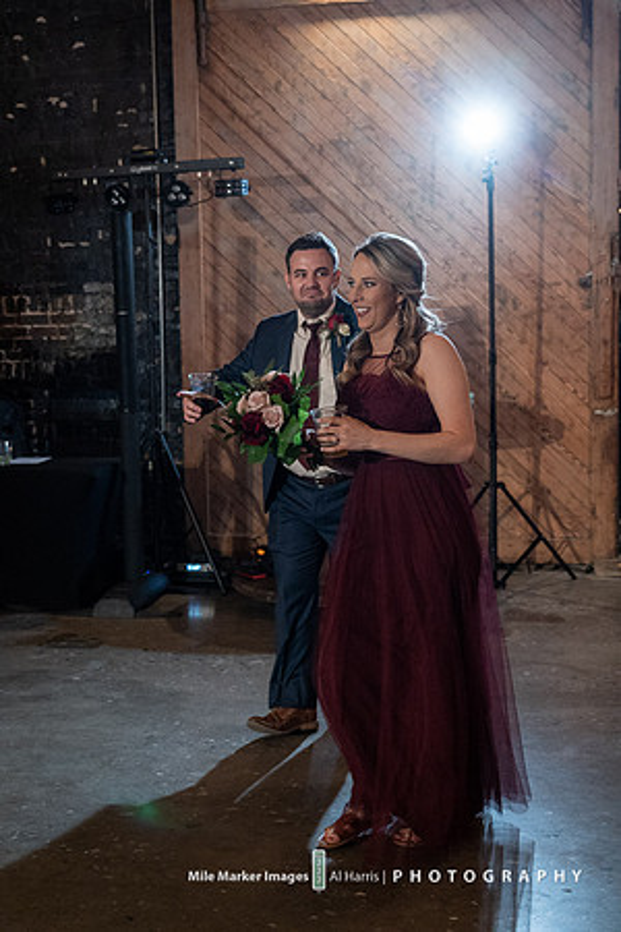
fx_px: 1242
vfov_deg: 41.1
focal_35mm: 48
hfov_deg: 28.1
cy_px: 466
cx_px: 310
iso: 6400
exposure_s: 1/200
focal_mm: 48
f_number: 4
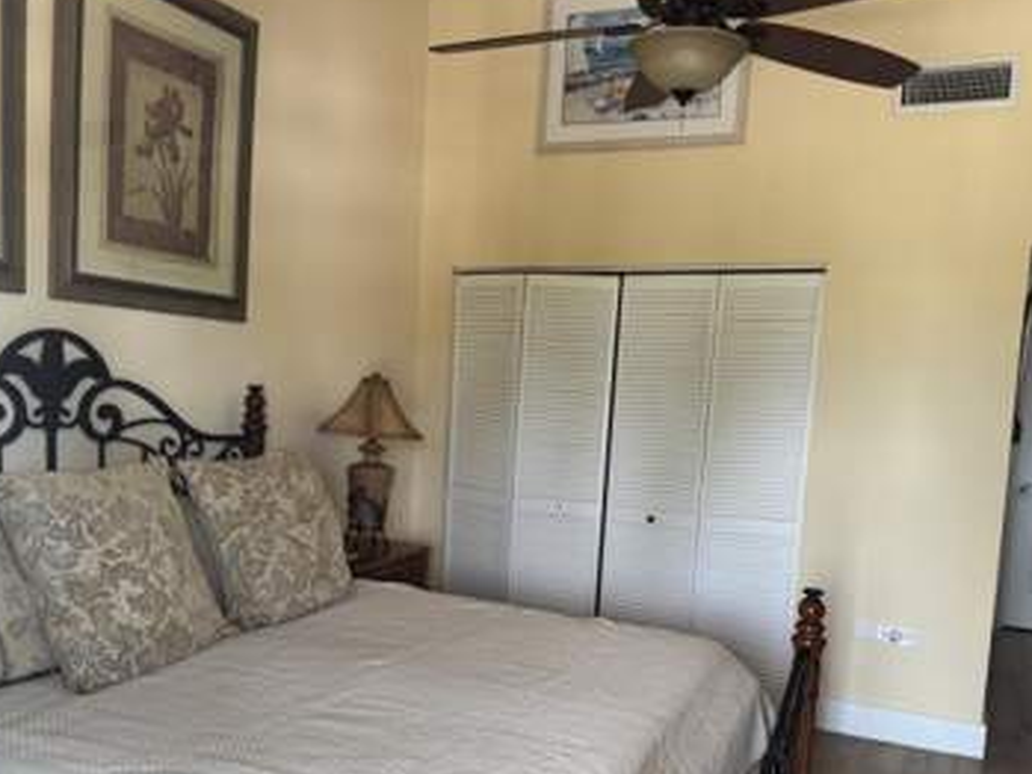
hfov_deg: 55.3
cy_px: 486
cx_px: 476
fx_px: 984
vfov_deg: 42.6
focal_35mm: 33
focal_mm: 6.76
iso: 200
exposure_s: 1/92
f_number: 1.78
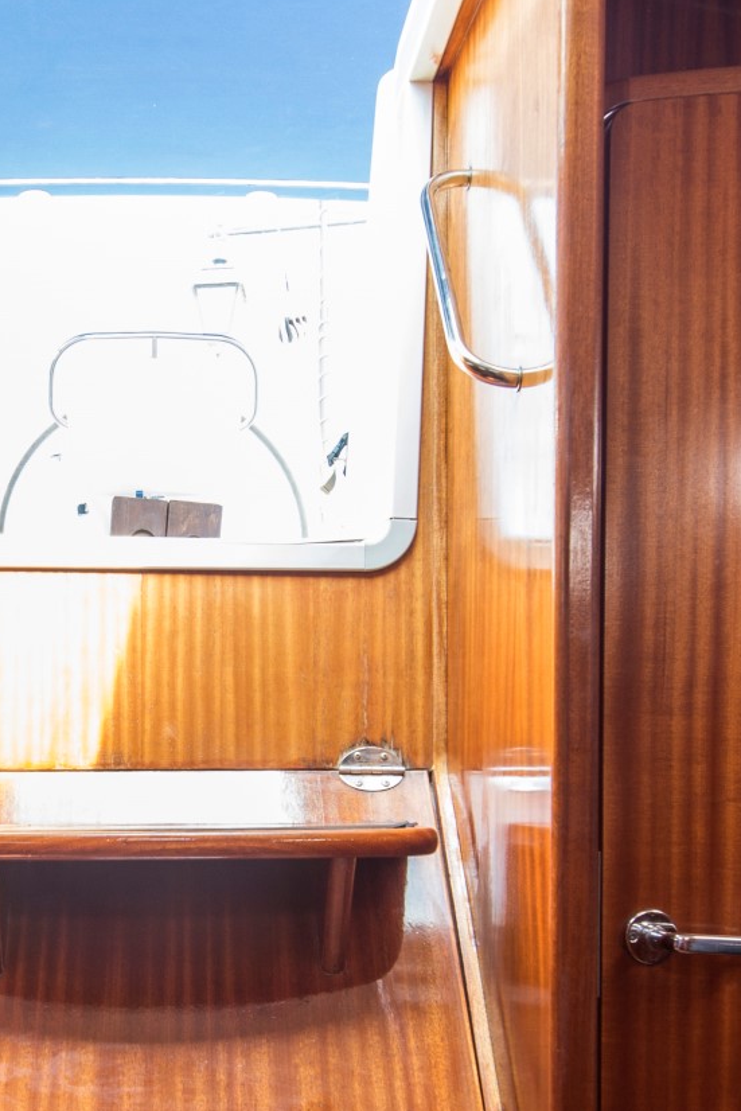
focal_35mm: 39
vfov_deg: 48.3
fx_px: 1204
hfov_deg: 33.2
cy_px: 782
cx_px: 139
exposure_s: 1/4
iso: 100
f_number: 9
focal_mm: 14
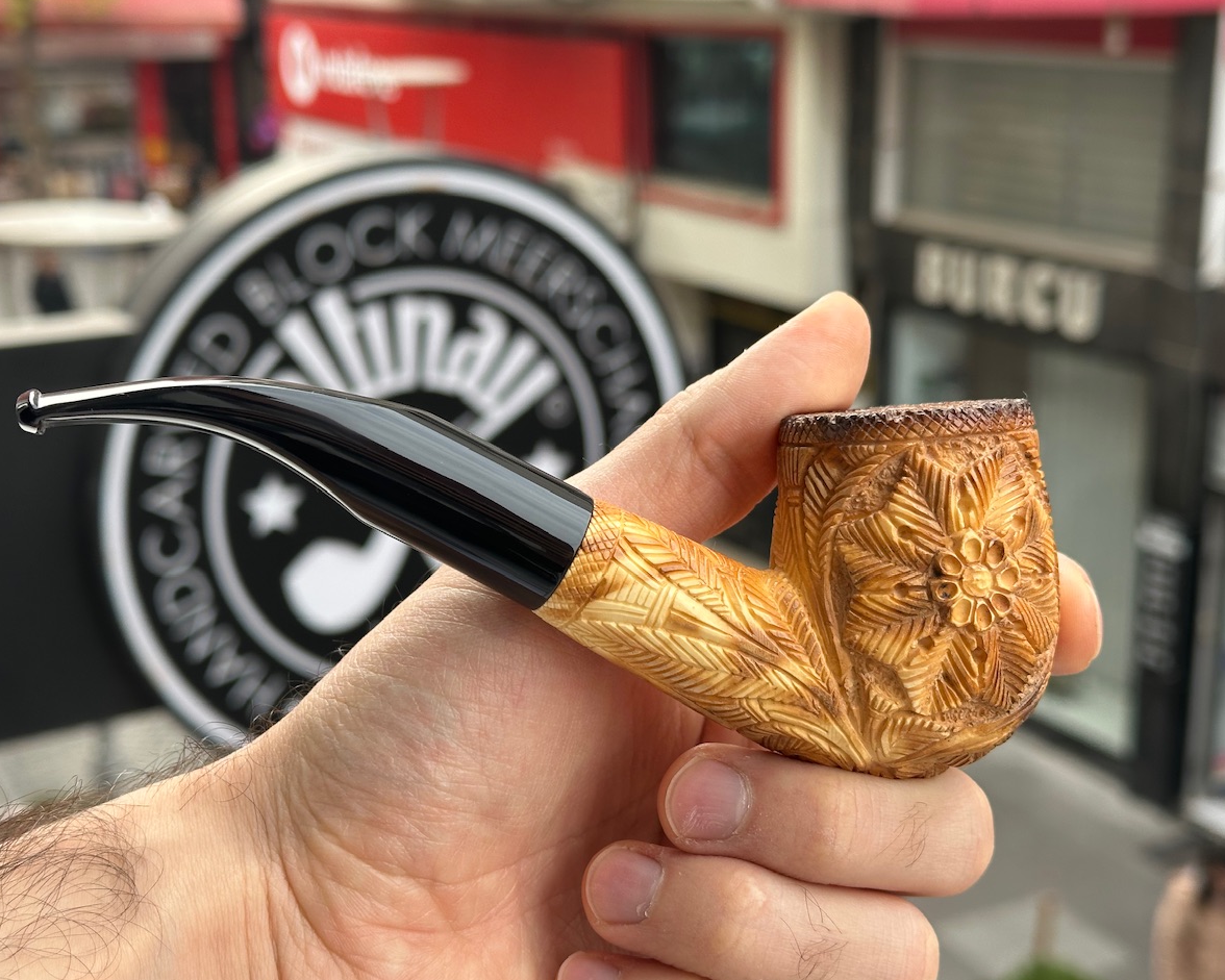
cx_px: 562
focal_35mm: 51
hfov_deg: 36.6
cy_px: 487
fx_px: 1849
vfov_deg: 29.7
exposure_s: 1/412
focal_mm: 6.86
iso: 64
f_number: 1.78
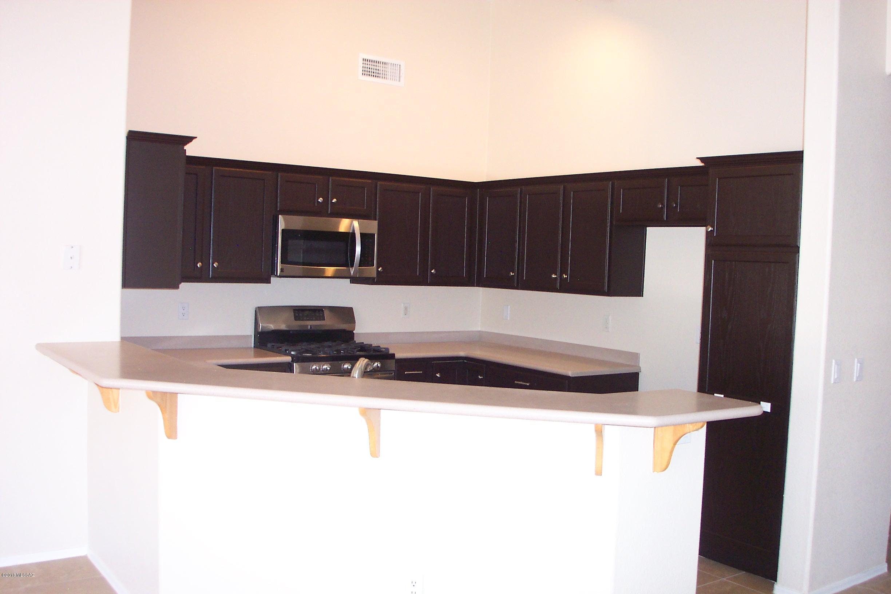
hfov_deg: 54.4
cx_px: 446
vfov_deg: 37.9
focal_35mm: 35
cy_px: 297
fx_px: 866
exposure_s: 1/30
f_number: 2.8
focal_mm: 7.5
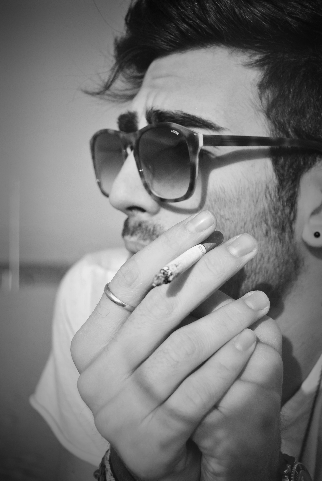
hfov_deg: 26.6
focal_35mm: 51
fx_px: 682
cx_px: 161
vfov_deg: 38.8
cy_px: 240
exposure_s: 1/4000
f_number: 4.5
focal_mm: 34
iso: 640
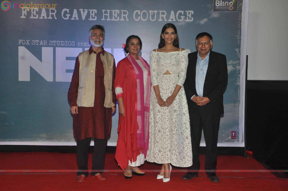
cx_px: 144
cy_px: 96
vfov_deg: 22.6
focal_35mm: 60
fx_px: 479
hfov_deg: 33.4
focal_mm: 40
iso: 1250
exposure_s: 1/200
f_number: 10
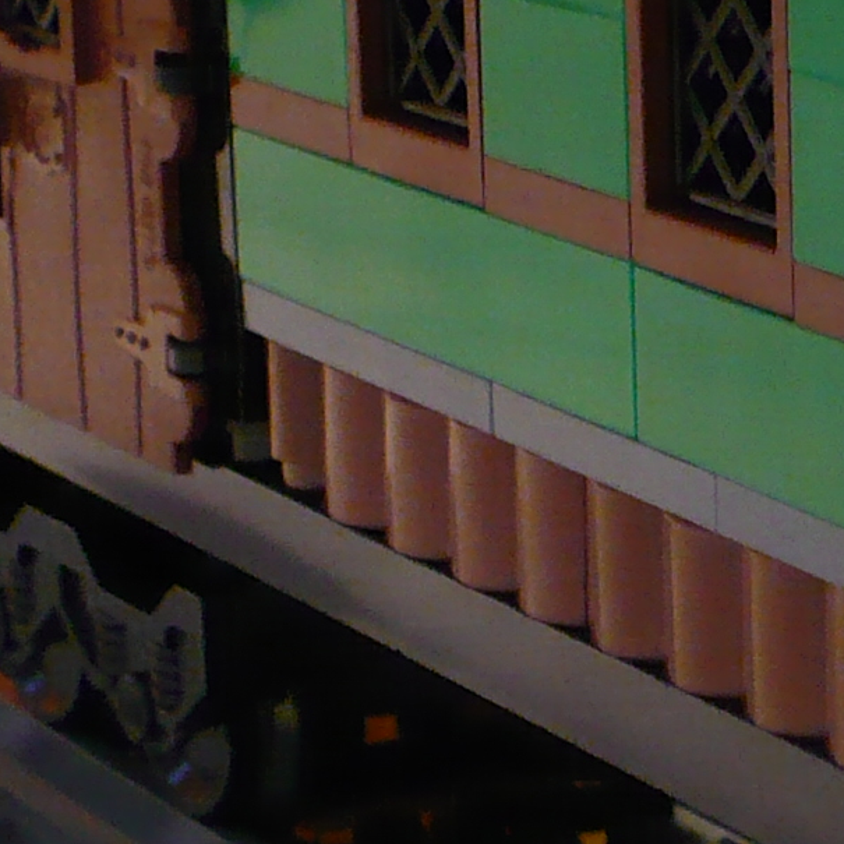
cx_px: 762
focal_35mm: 166
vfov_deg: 10.5
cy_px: 653
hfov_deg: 10.5
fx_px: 4579
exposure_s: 1/13
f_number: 2.8
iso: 200
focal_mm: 6.1
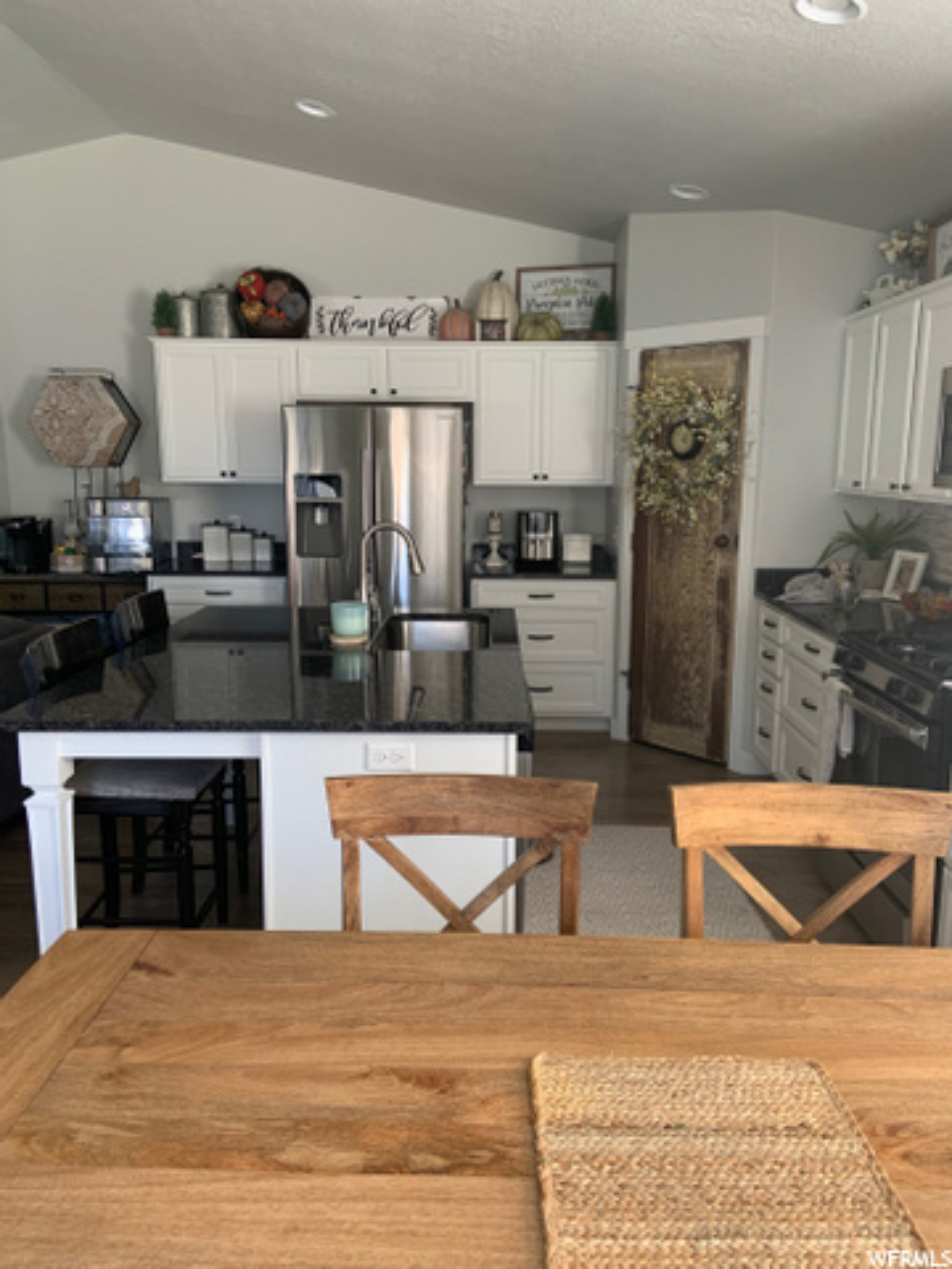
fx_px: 953
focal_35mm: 26
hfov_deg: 53.1
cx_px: 476
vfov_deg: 67.3
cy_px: 634
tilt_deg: -9.6
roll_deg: +0.0
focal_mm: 4.25
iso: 100
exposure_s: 1/60
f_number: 1.8
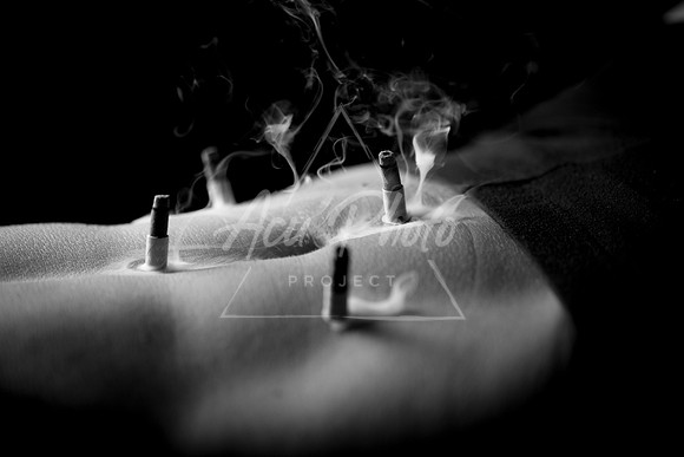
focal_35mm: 105
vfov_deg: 13.0
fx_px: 1995
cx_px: 342
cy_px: 228
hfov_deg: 19.5
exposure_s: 1/320
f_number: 4
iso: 800
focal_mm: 105
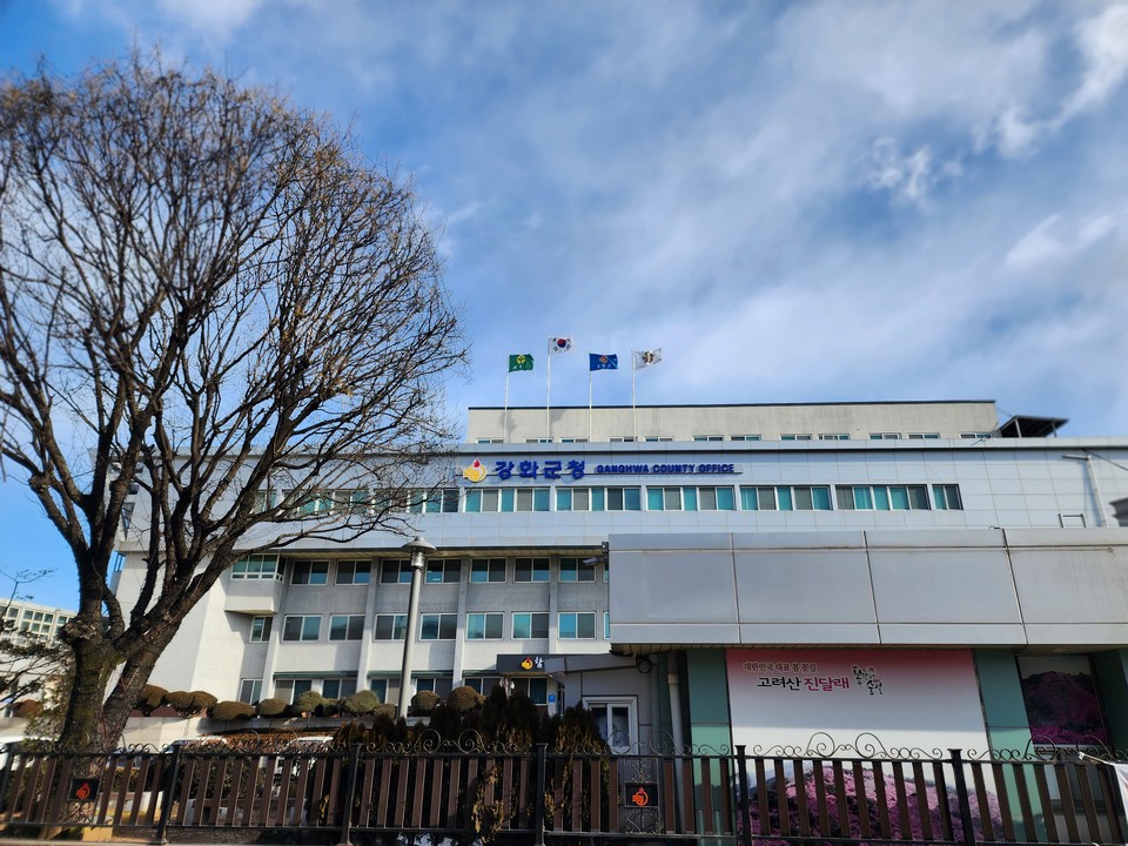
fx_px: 749
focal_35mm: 23
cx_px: 564
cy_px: 423
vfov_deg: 58.9
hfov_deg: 73.9
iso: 12
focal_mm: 6.4
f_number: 1.8
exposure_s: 1/775
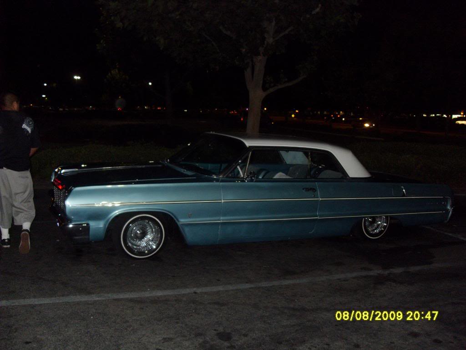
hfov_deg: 54.0
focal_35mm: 34
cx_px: 233
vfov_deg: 41.8
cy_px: 175
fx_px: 458
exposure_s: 1/45
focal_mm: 6.3
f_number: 2.8
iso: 400
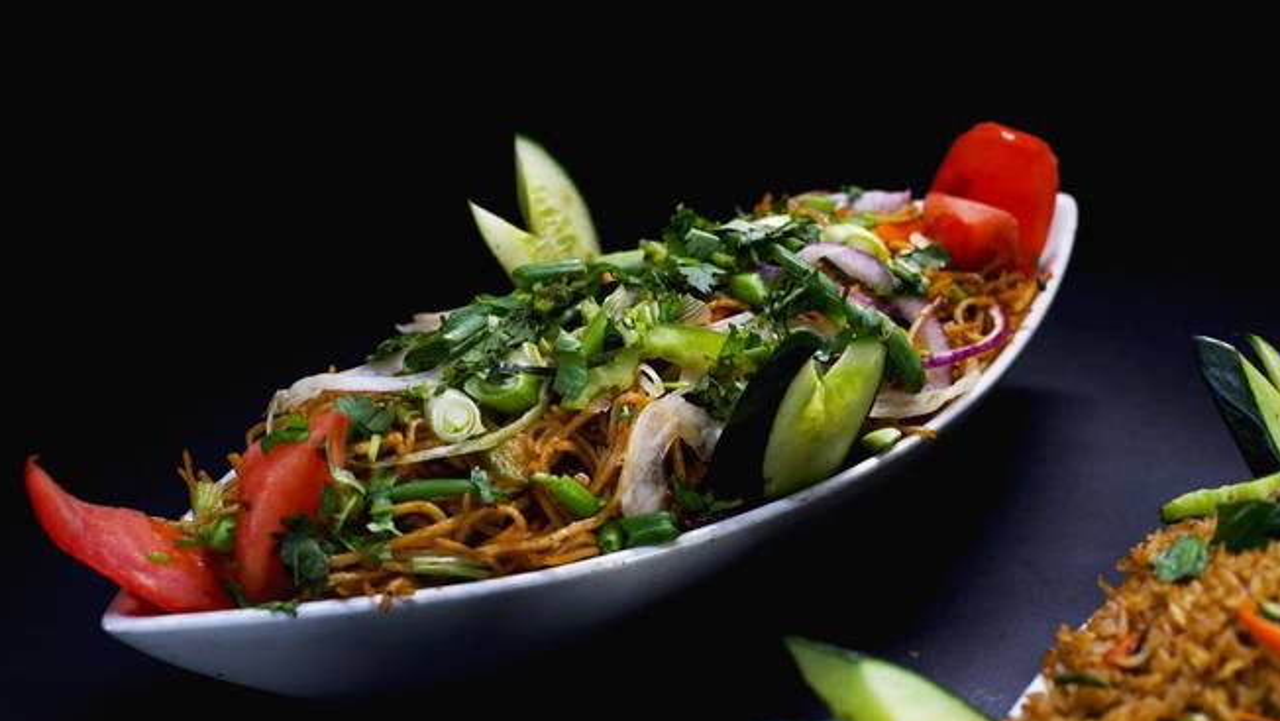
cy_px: 360
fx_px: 1799
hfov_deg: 39.2
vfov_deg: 22.6
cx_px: 642
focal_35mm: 53
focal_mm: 50
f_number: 5.6
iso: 1600
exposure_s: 1/500
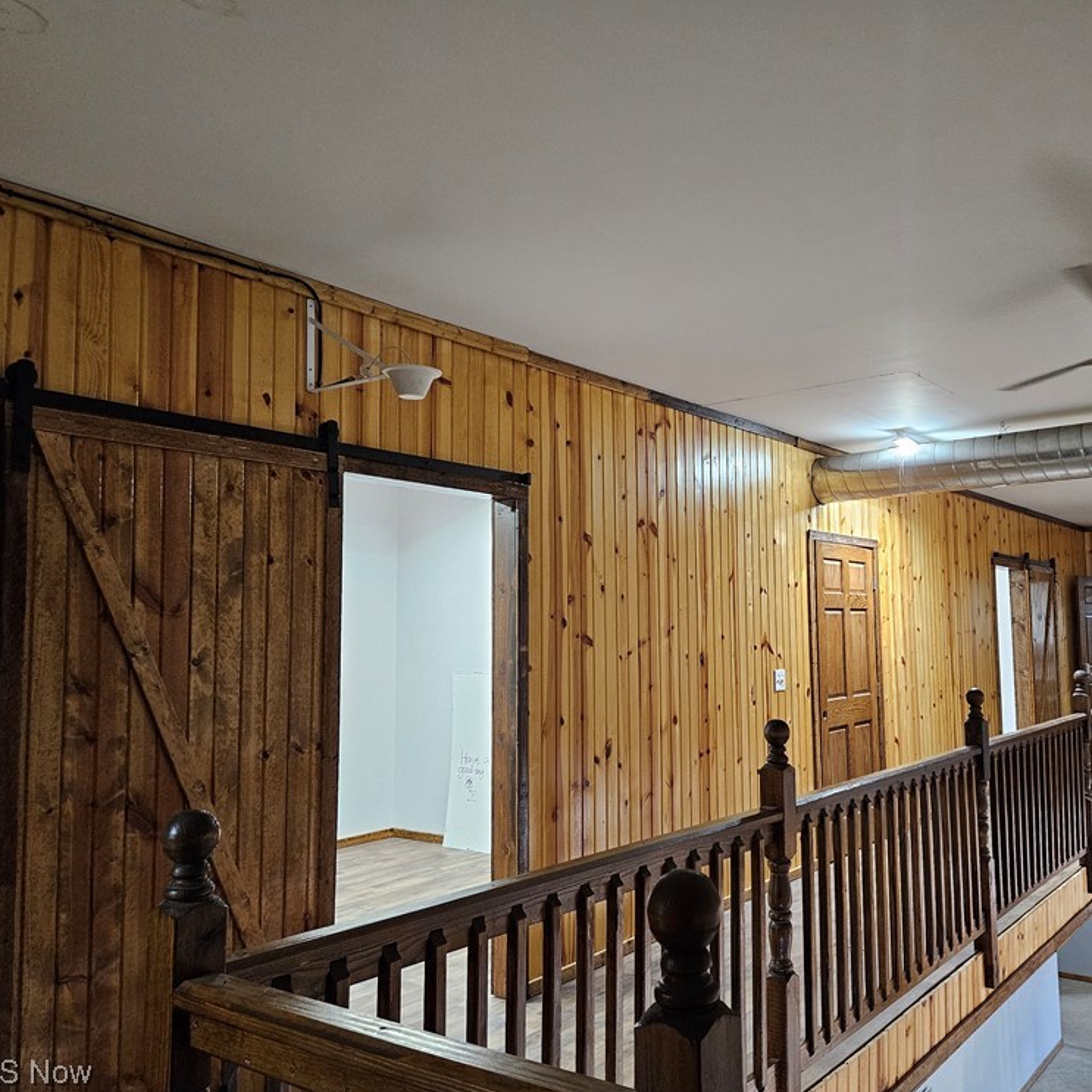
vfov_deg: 57.3
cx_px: 700
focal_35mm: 28
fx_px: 999
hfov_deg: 56.4
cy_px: 541
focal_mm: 5.4
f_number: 1.8
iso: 640
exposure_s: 1/120
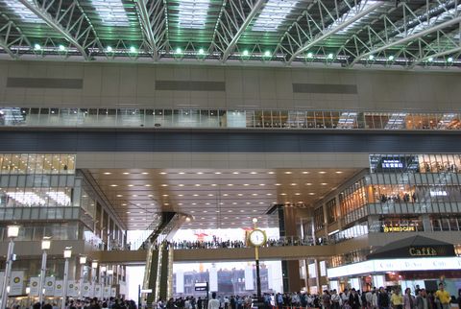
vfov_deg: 40.1
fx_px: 423
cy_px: 154
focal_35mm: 33
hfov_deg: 57.1
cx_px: 230
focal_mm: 22
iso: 200
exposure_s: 1/60
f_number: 4
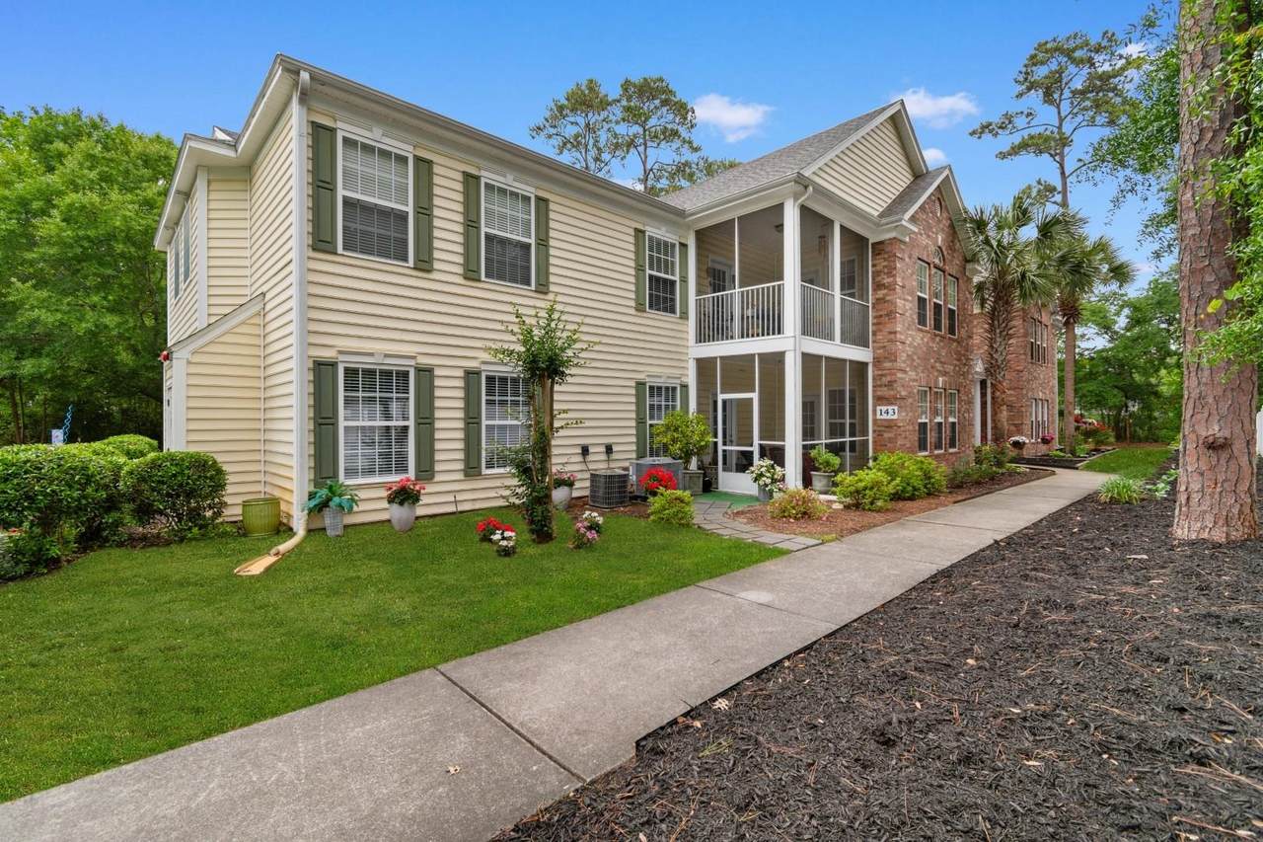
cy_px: 421
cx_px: 632
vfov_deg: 77.3
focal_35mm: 15
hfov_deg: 100.4
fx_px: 526
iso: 100
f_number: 5.6
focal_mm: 10
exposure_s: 1/125
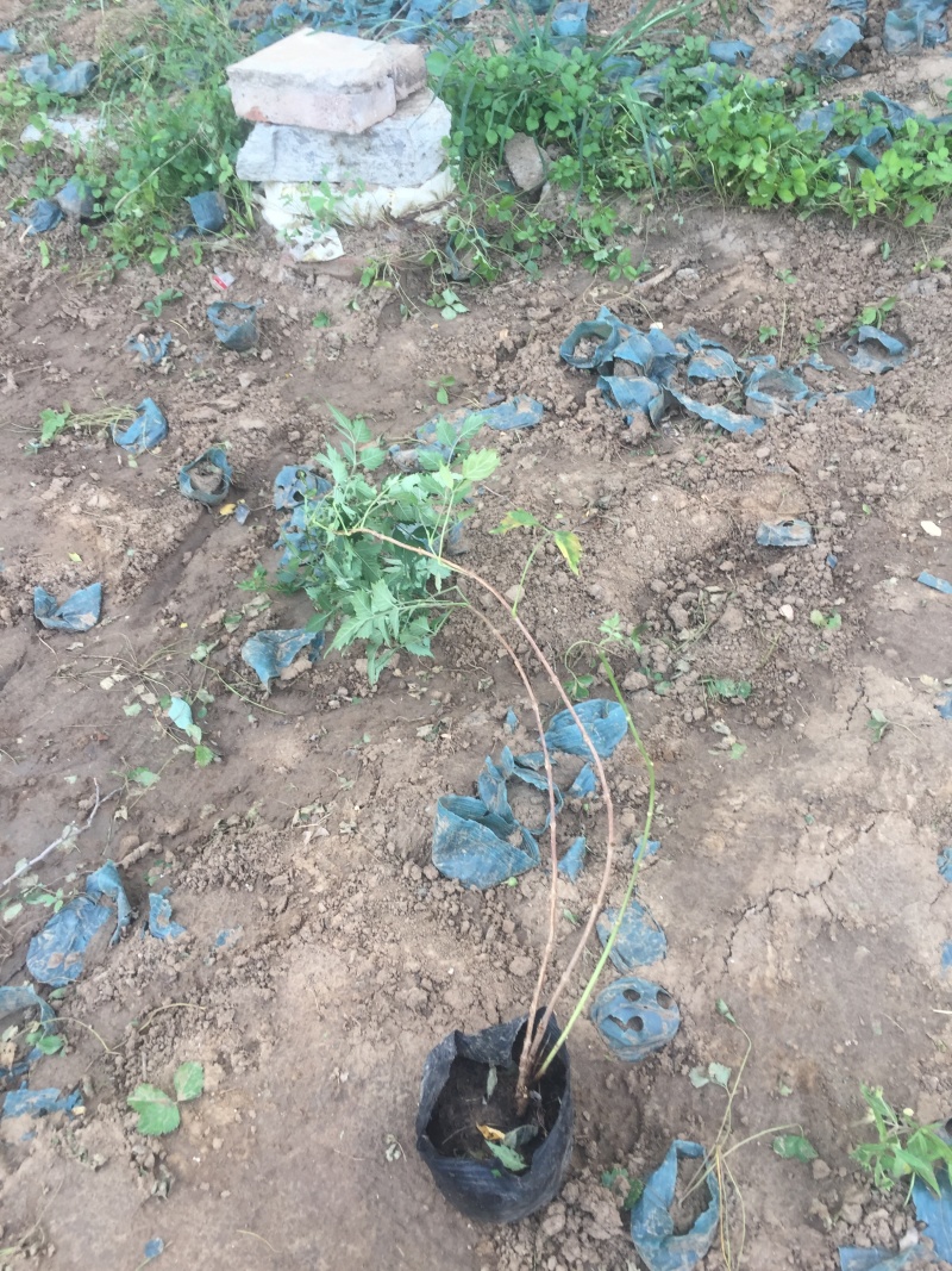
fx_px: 1064
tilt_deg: -47.2
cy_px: 636
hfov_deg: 48.2
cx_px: 476
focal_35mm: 29
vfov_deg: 61.7
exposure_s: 1/106
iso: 32
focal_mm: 4.15
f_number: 2.2
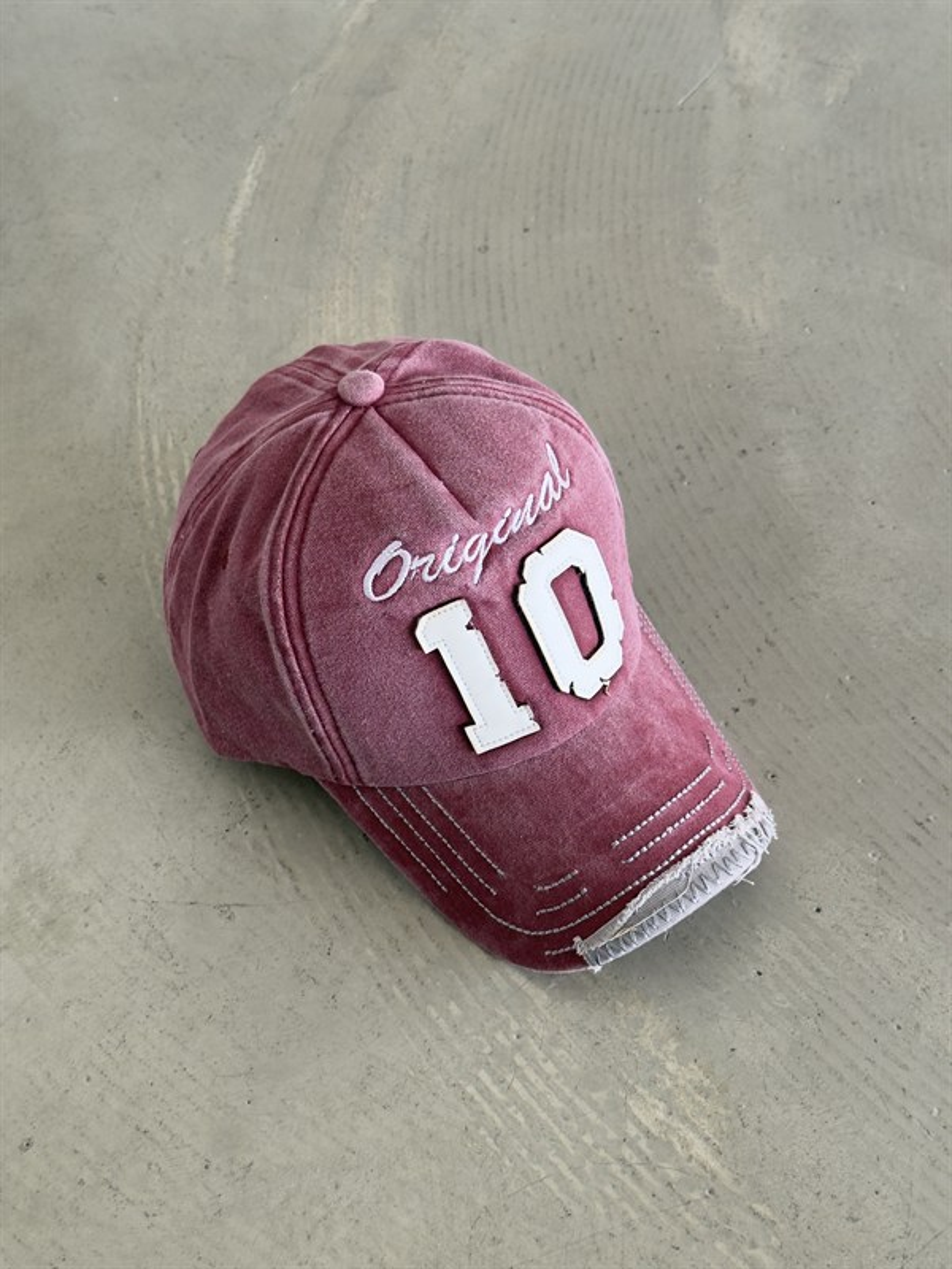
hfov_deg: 30.3
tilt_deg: -48.7
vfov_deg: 39.7
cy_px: 634
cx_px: 476
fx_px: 1760
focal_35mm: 48
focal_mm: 6.76
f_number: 1.78
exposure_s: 1/155
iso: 100
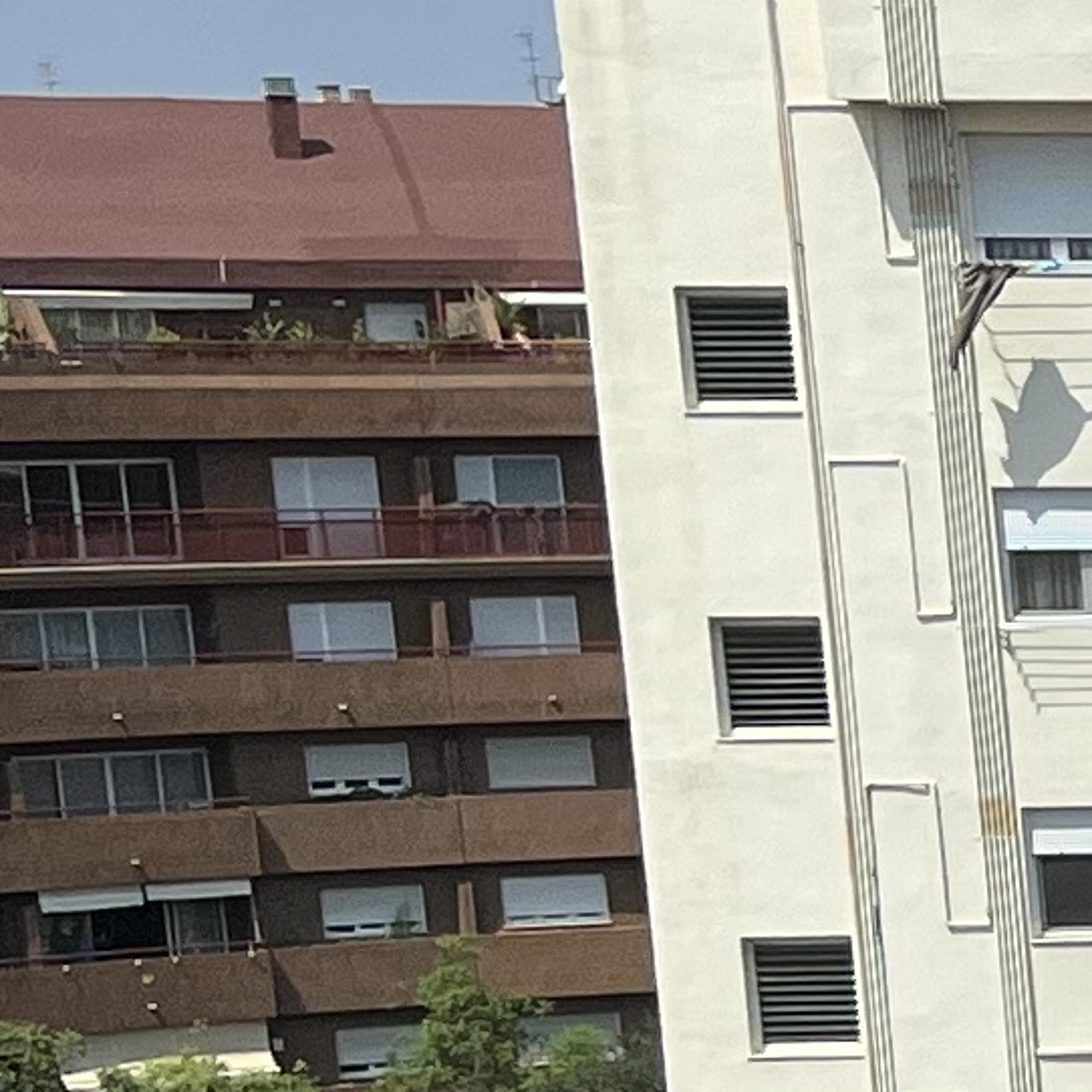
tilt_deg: -10.8
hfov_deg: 8.1
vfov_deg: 9.9
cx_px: 3675
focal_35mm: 171
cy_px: 1582
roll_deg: +0.2
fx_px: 6103
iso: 50
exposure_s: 1/5319
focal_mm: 5.1
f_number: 1.6
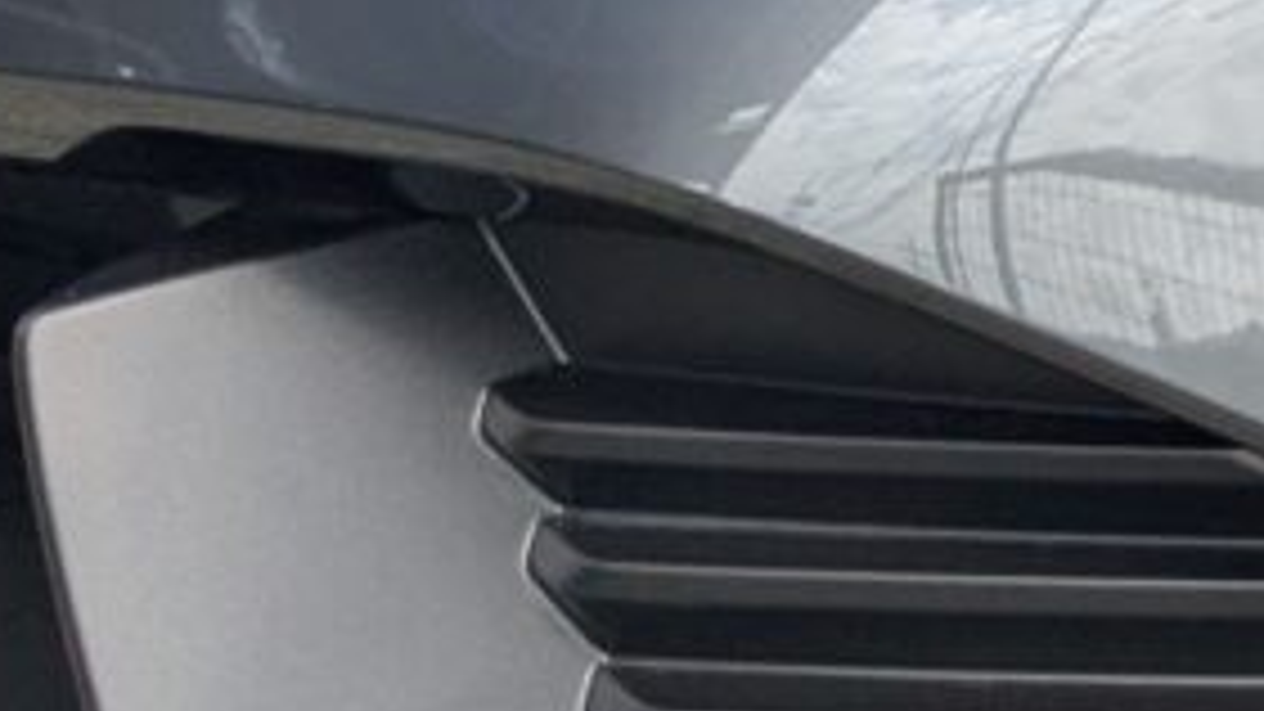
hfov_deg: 11.6
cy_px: -873
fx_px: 5396
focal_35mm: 161
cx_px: 2744
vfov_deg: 7.2
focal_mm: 4.38
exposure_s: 1/1462
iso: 55
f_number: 1.73
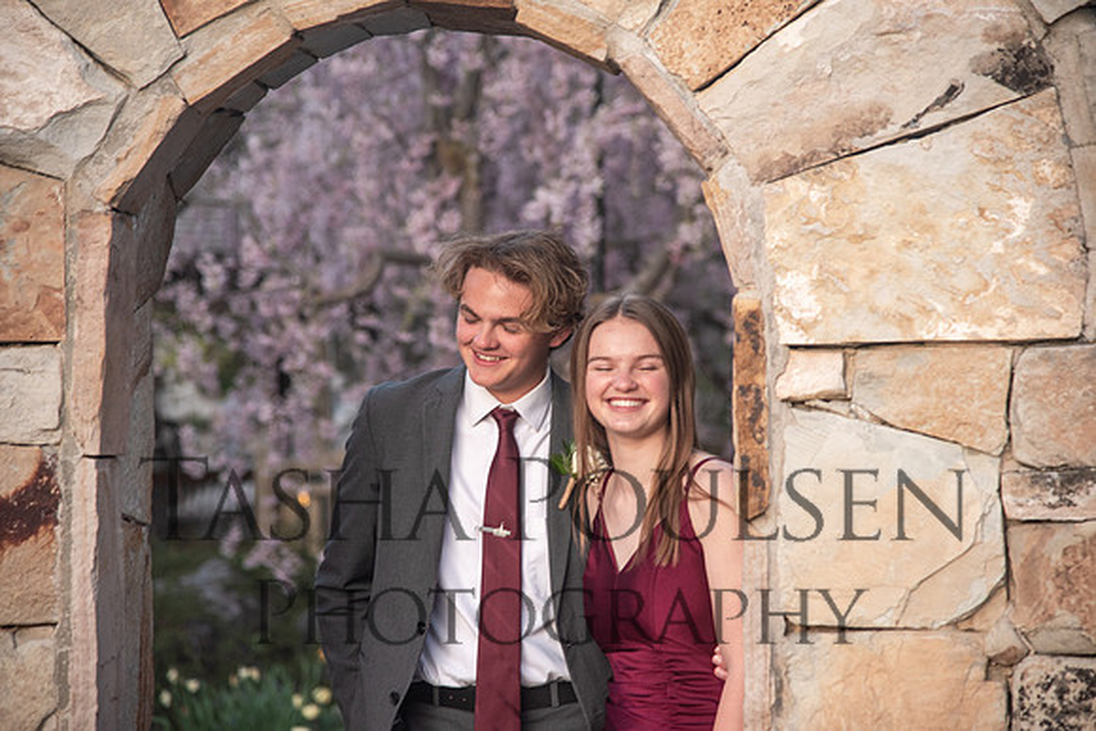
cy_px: 366
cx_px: 548
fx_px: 3654
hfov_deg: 17.1
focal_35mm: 120
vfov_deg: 11.4
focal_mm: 120
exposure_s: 1/125
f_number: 4.5
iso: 500
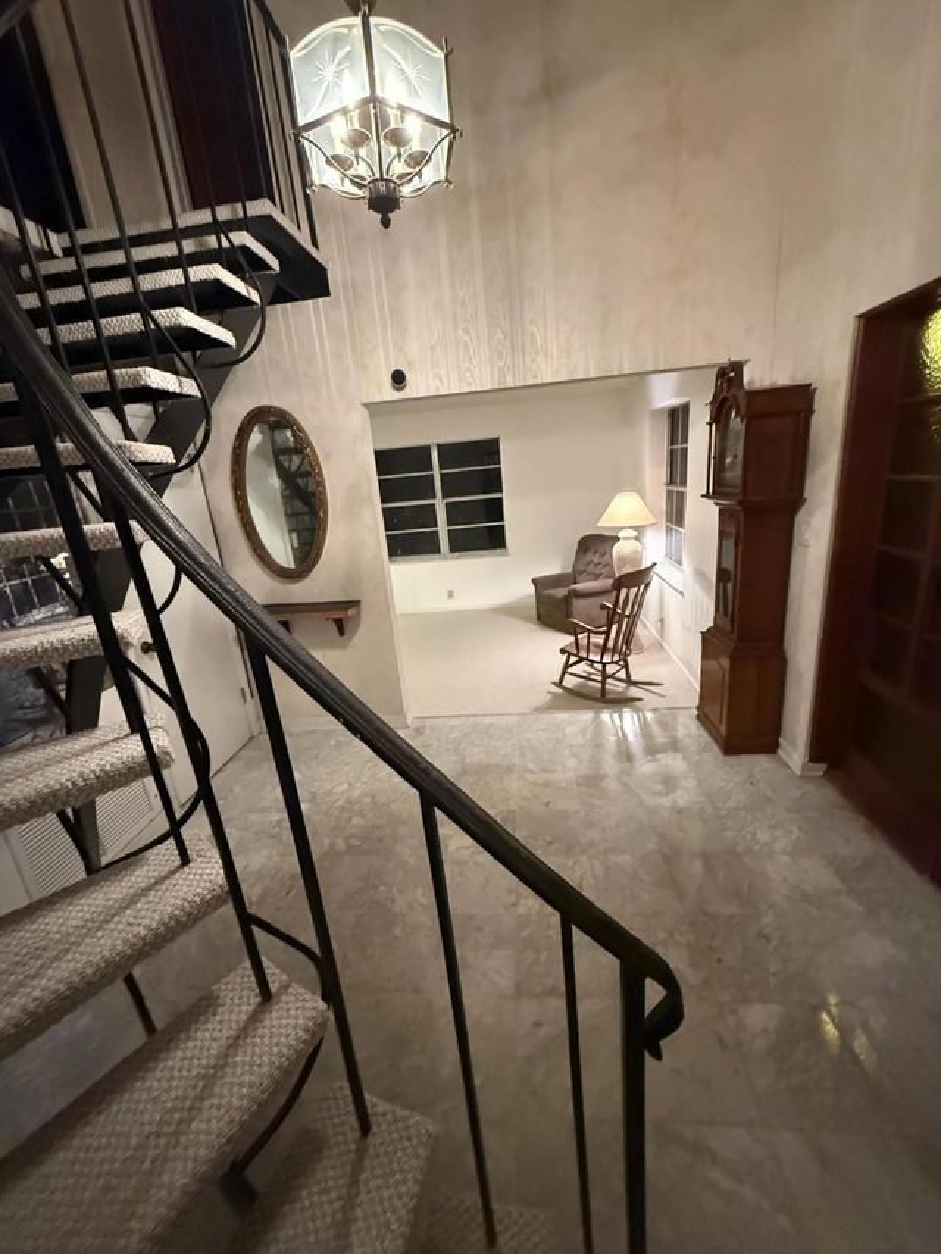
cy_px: 627
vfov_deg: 102.1
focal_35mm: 14
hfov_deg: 85.7
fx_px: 507
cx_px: 470
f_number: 2.2
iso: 1250
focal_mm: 2.22
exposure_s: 1/60
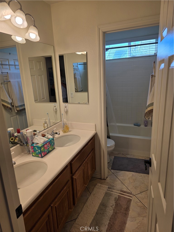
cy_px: 116
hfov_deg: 58.9
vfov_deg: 73.9
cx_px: 87
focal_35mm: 23
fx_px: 154
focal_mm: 6.3
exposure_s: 1/120
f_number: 1.7
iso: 20
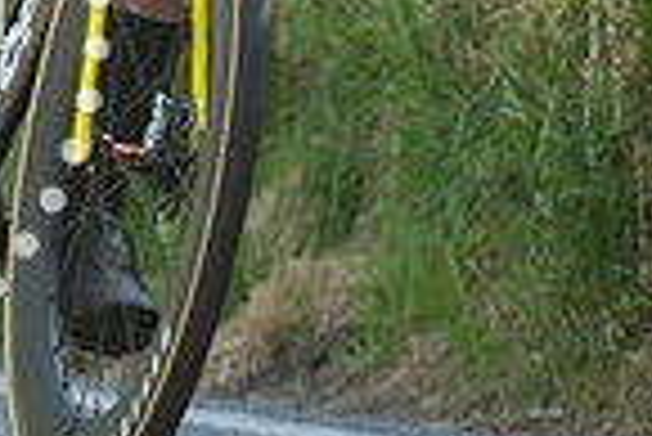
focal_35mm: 1249
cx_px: 296
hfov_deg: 1.6
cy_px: -220
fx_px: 22643
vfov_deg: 1.1
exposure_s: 1/1000
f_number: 3.5
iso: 500
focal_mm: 200
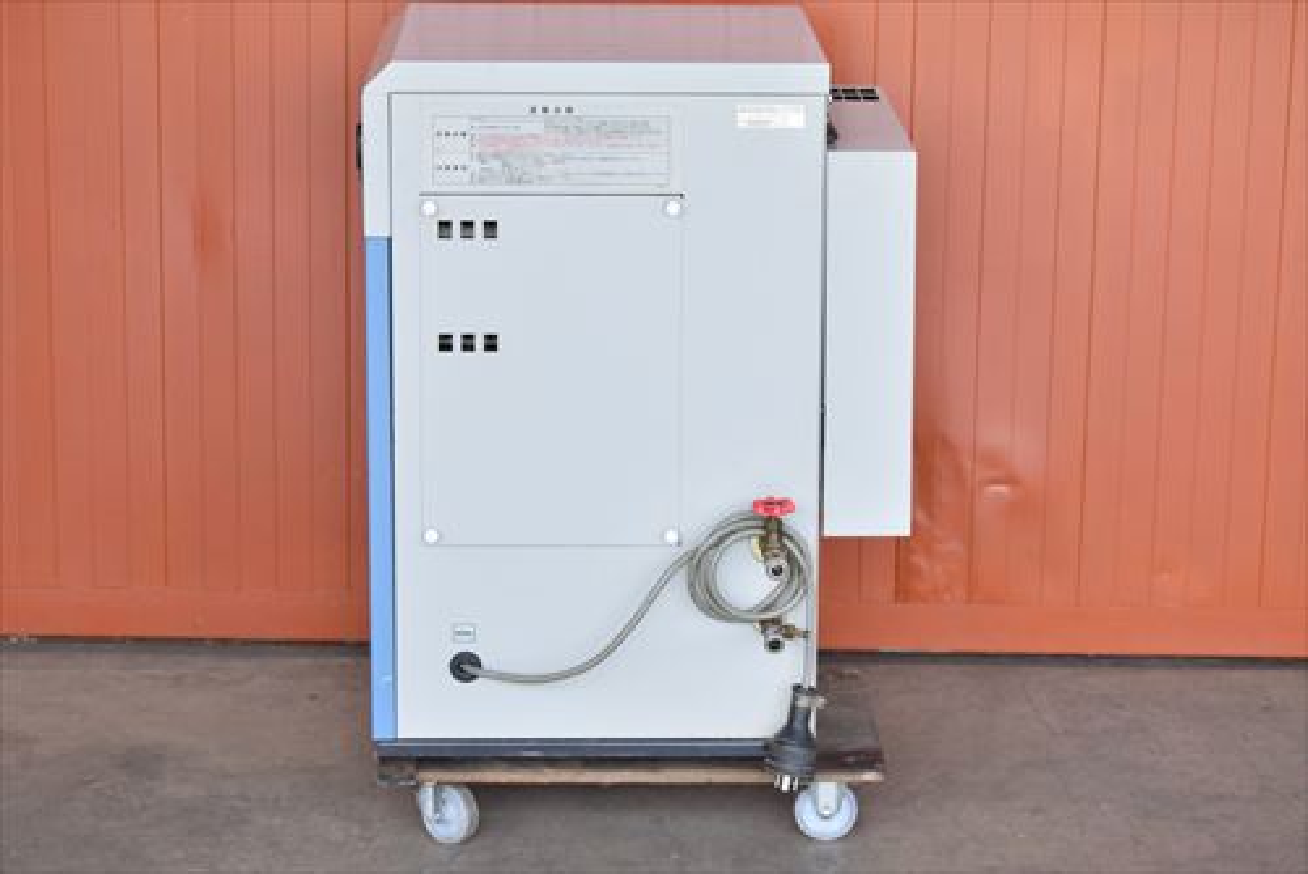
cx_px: 654
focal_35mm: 93
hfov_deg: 21.9
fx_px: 3381
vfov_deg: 14.7
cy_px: 437
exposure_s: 1/640
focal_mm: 62
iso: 1250
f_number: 6.3
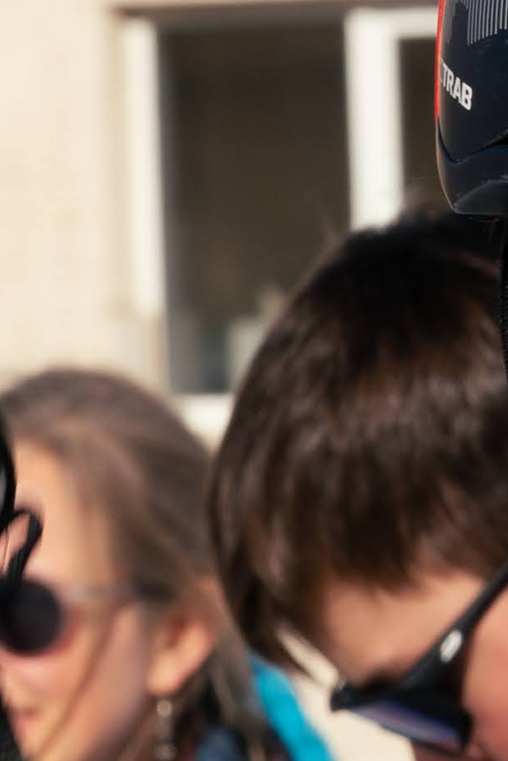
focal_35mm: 564
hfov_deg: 2.4
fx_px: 11933
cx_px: 900
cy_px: 672
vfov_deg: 3.7
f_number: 14
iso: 100
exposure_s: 1/200
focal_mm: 85
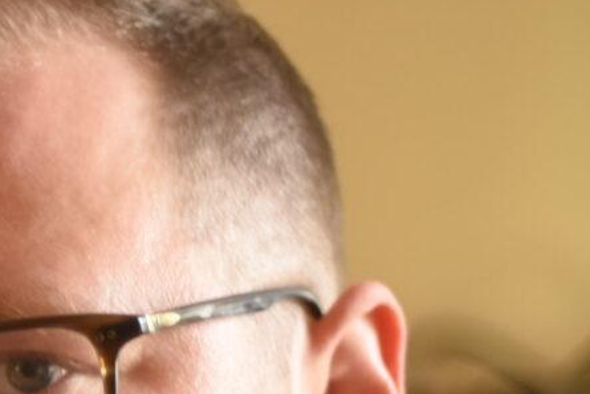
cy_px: 786
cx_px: -614
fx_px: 3770
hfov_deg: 8.5
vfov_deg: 5.8
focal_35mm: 230
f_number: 1.8
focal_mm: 50
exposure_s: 1/60
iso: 640
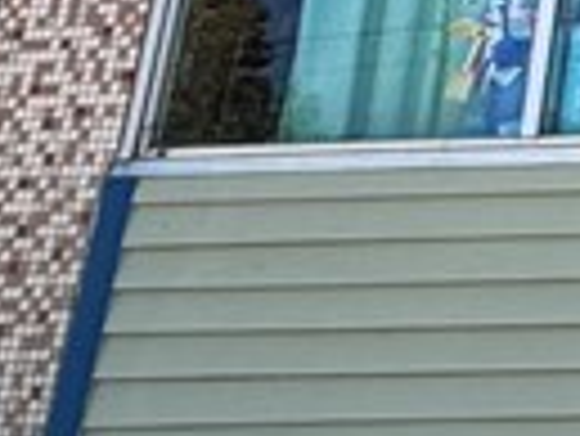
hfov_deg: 13.1
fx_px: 1862
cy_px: -490
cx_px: 1416
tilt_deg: +22.3
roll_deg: -0.8
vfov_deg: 11.7
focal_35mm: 111
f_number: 2.2
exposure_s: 1/694
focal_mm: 2.22
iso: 40
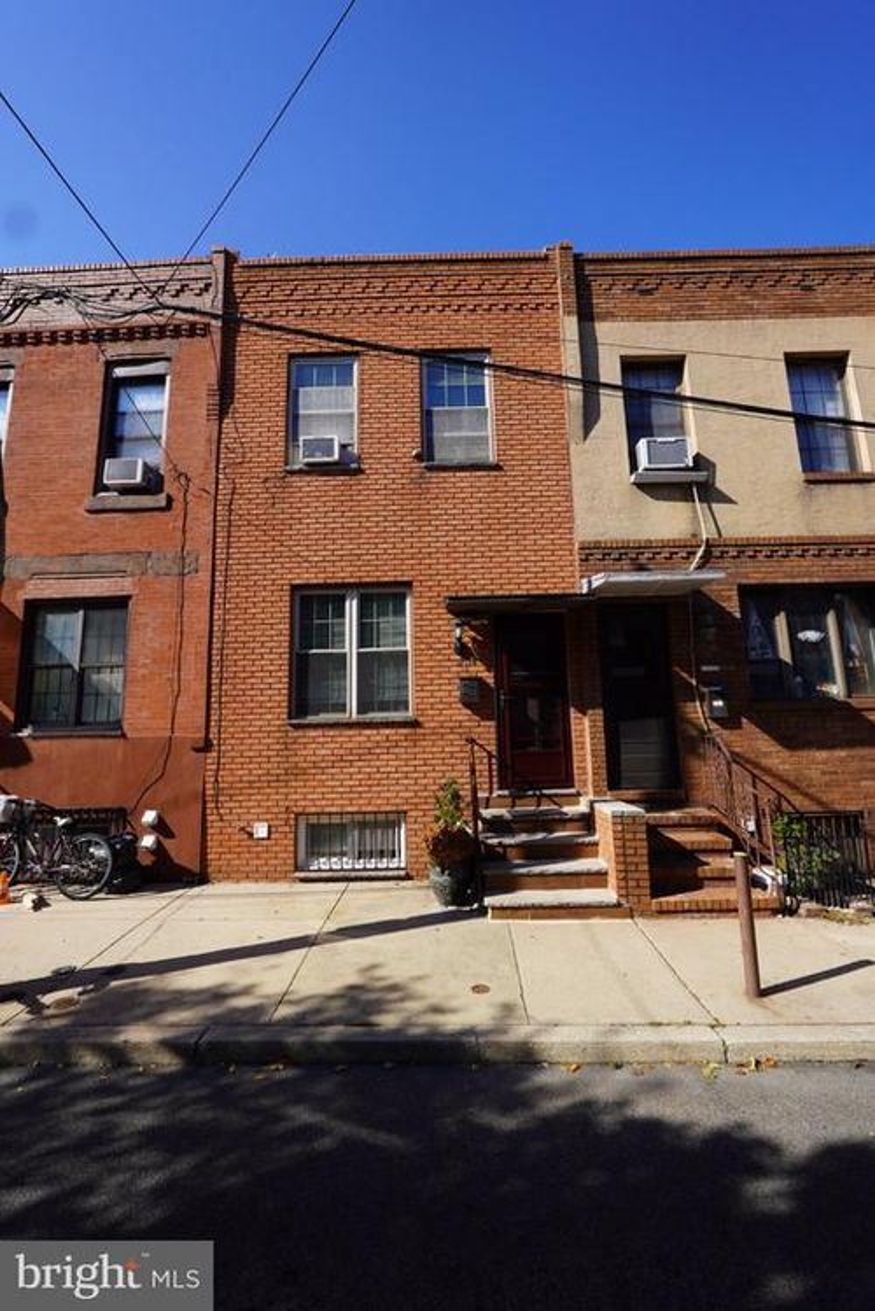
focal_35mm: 16
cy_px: 656
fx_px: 574
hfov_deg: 74.7
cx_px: 438
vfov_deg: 97.6
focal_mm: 10.5
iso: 100
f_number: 5
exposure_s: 1/500
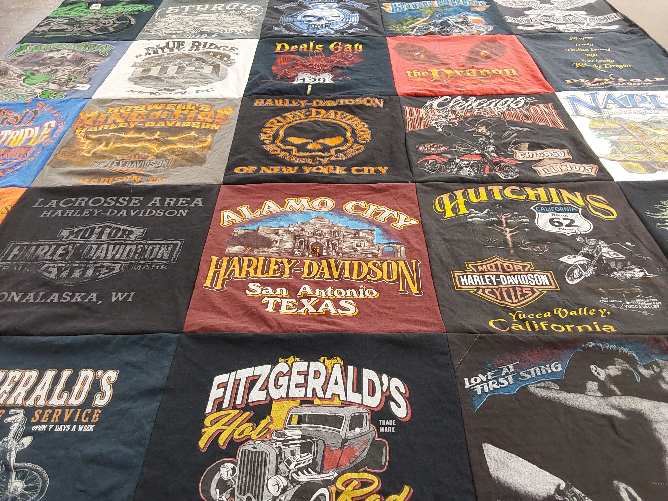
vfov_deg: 49.7
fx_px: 540
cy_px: 250
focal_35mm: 28
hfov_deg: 63.4
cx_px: 334
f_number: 1.9
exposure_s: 1/60
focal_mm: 2.91
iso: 250
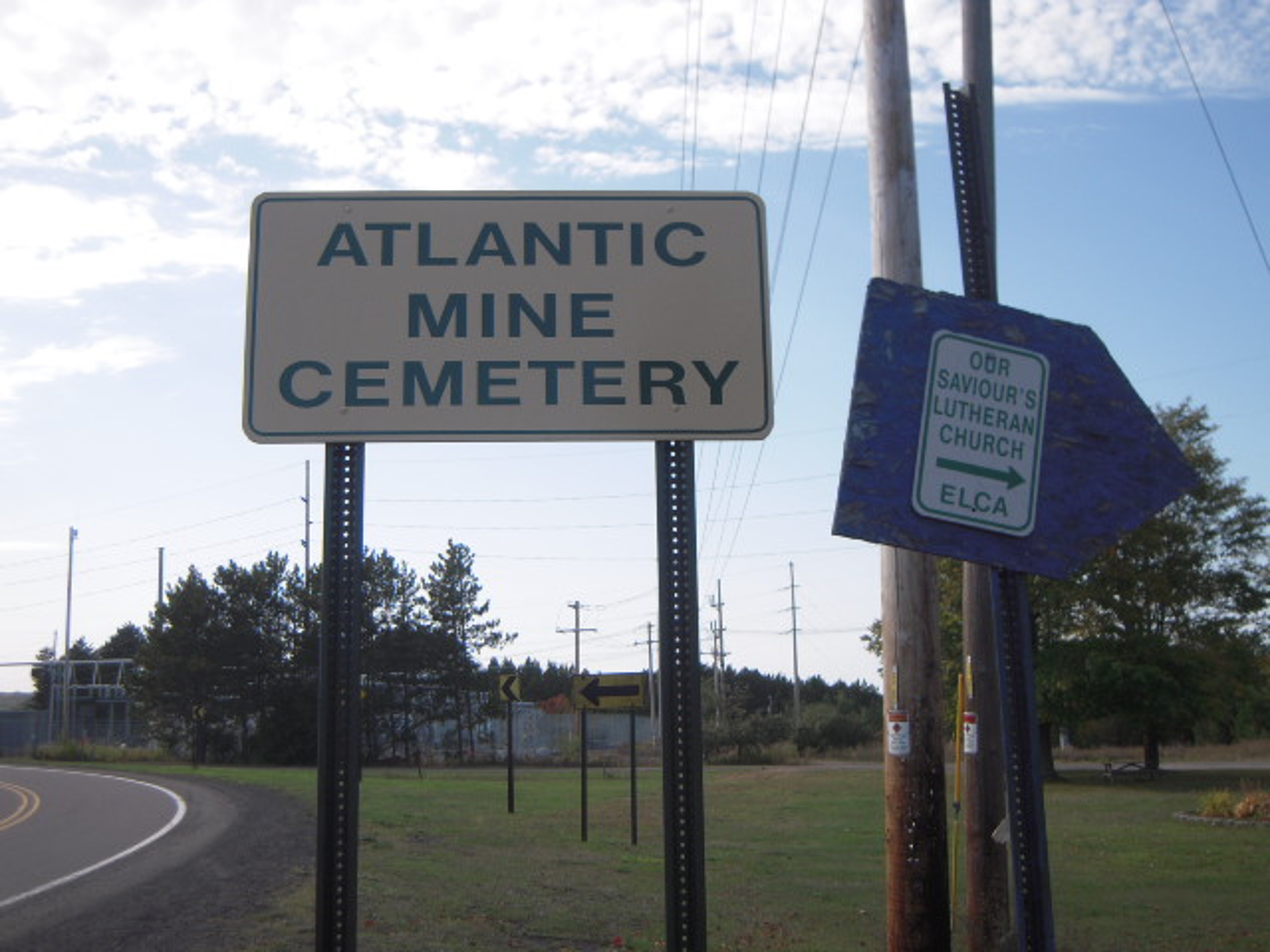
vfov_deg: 35.1
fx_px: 1504
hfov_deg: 45.8
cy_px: 476
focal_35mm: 41
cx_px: 635
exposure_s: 1/250
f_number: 6.4
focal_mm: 7.3
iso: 100
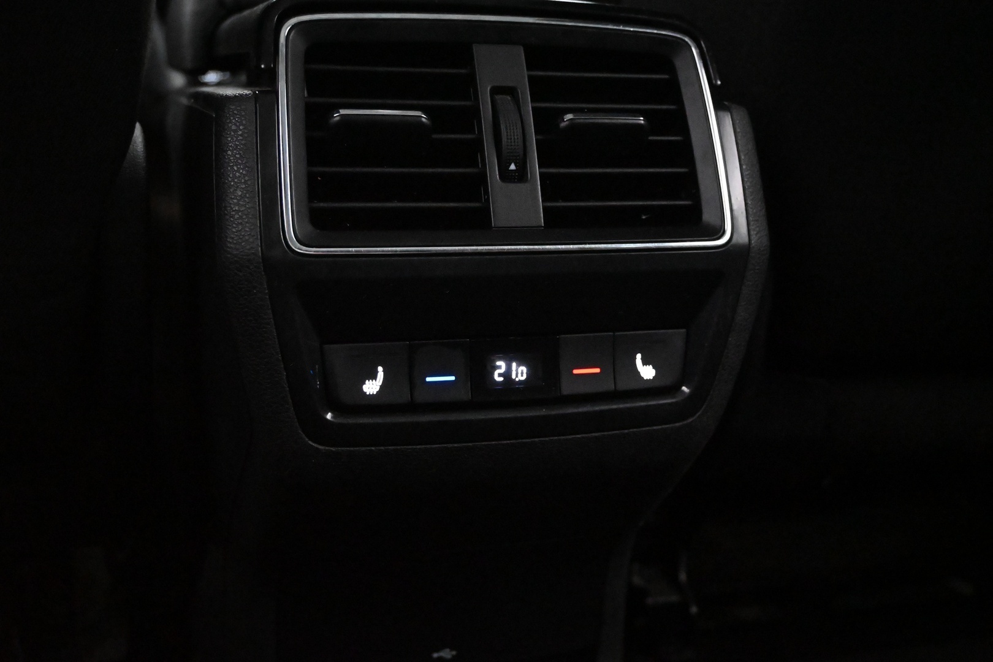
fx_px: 1096
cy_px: 331
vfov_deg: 33.6
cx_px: 496
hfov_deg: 48.7
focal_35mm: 40
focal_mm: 26.5
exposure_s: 1/40
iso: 12800
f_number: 4.5
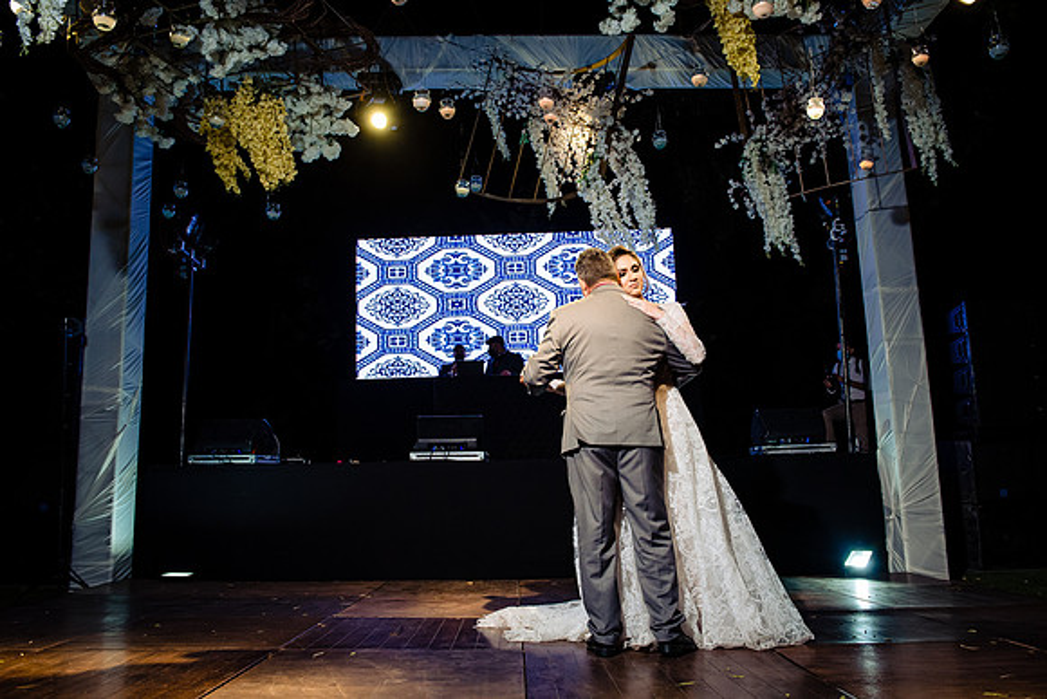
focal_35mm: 29
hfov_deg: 63.6
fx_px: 844
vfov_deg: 45.0
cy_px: 350
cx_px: 524
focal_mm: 29
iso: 1600
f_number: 6.3
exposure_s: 1/200
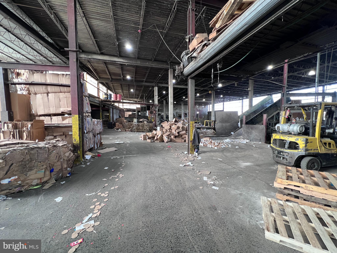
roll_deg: +0.2
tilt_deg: -3.1
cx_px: 168
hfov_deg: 106.2
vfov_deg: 89.9
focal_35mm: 13
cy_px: 126
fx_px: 127
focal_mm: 1.57
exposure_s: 1/120
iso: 250
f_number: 1.8
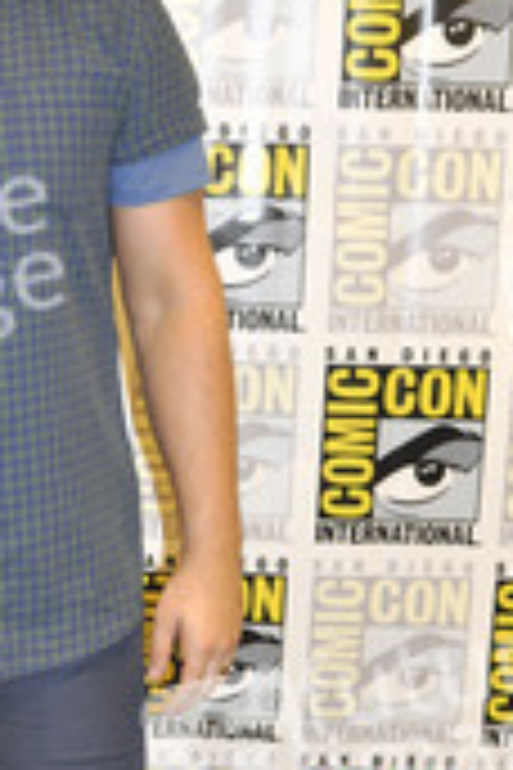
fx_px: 1795
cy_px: 509
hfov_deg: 15.9
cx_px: -34
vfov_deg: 24.1
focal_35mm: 84
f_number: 4.5
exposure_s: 1/60
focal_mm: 24
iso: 1000
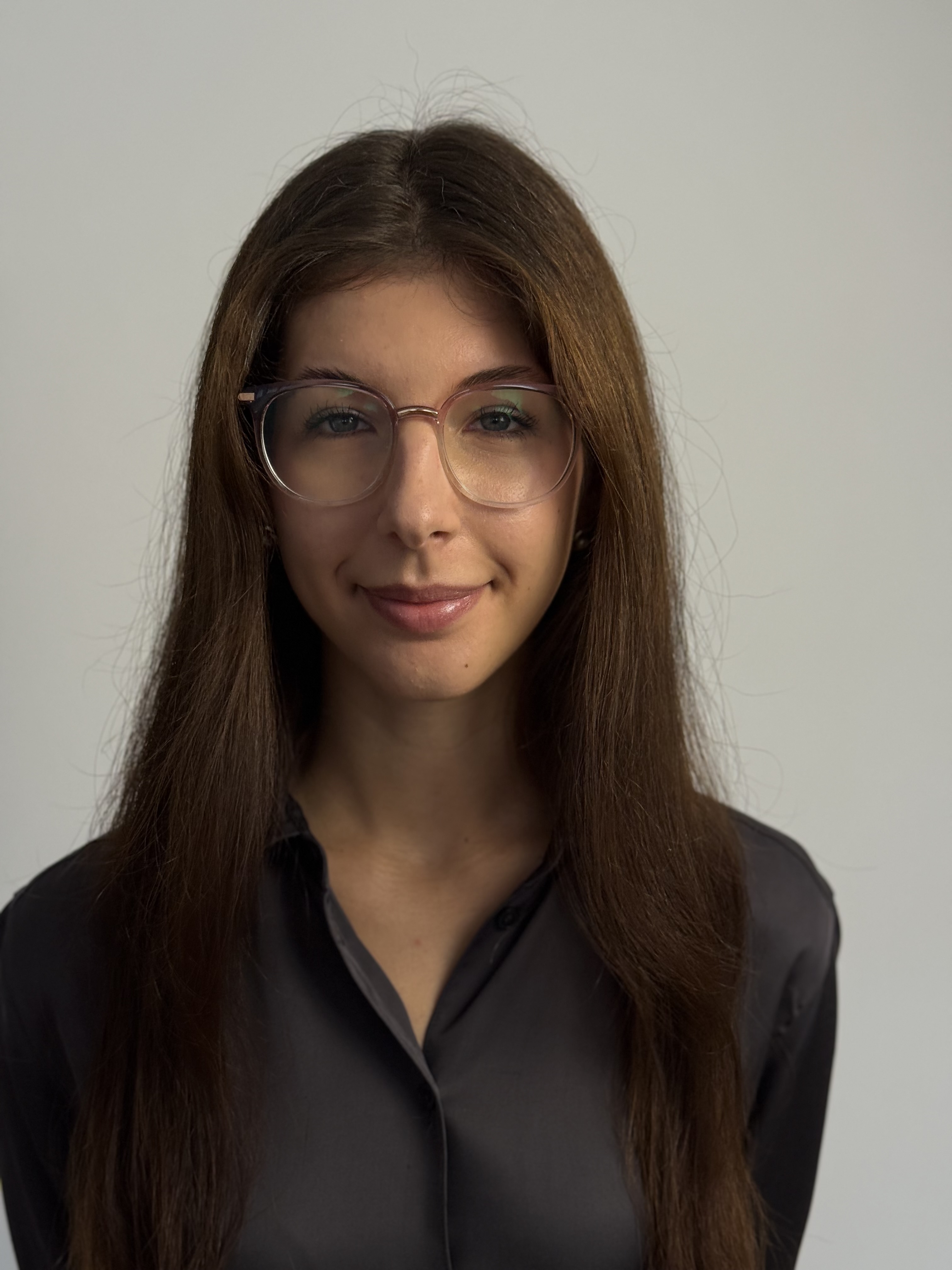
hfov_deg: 30.3
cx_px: 476
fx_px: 1760
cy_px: 635
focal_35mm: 48
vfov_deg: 39.7
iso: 100
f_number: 1.78
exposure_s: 1/114
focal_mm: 6.76
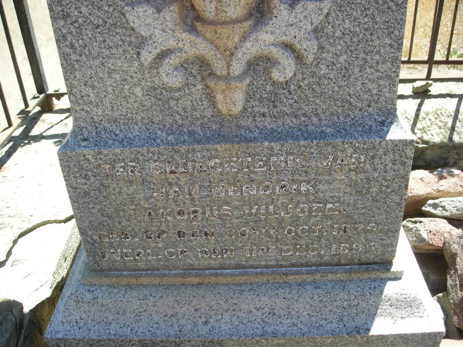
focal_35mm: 35
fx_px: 468
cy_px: 174
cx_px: 232
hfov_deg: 52.6
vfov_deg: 40.7
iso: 50
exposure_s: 1/195
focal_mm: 5.7
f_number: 2.8
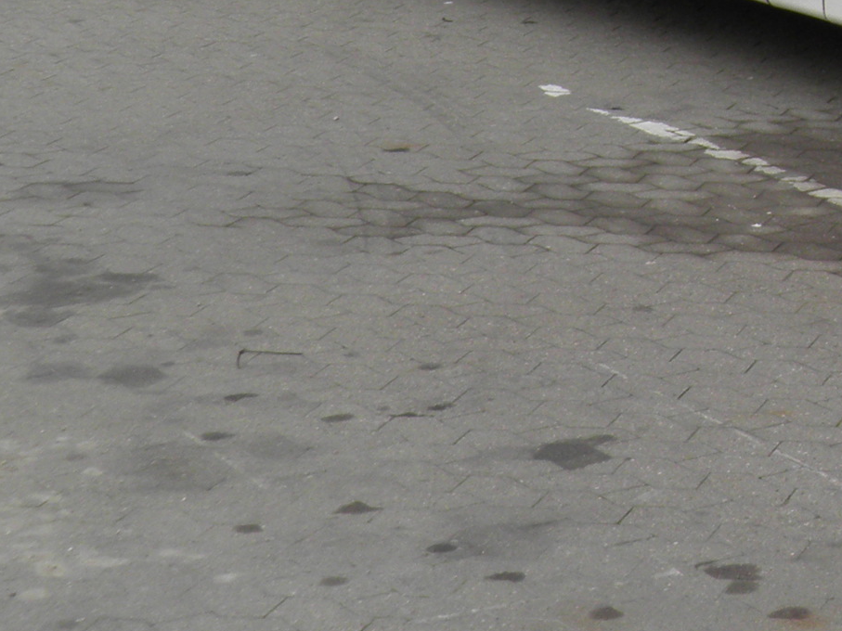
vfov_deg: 11.0
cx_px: 1380
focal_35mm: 126
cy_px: -469
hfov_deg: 14.3
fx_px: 3064
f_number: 5.5
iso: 50
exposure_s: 1/125
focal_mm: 6.3
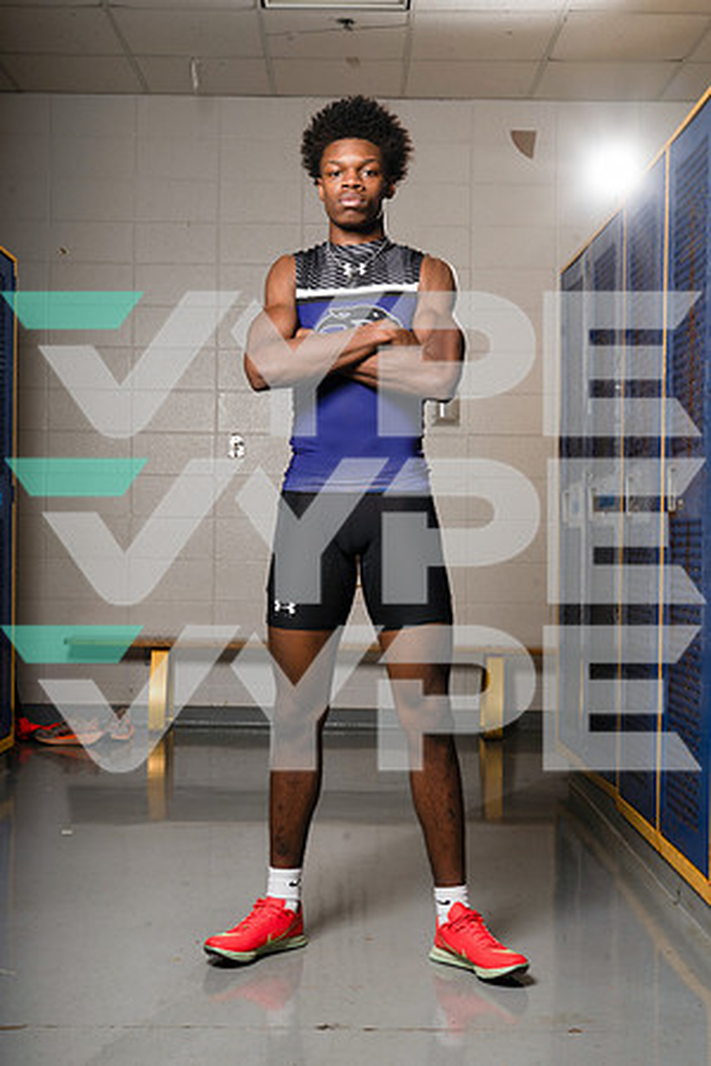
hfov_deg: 28.1
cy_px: 533
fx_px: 1422
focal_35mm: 48
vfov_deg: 41.1
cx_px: 356
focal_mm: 48
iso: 125
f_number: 11
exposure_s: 1/250
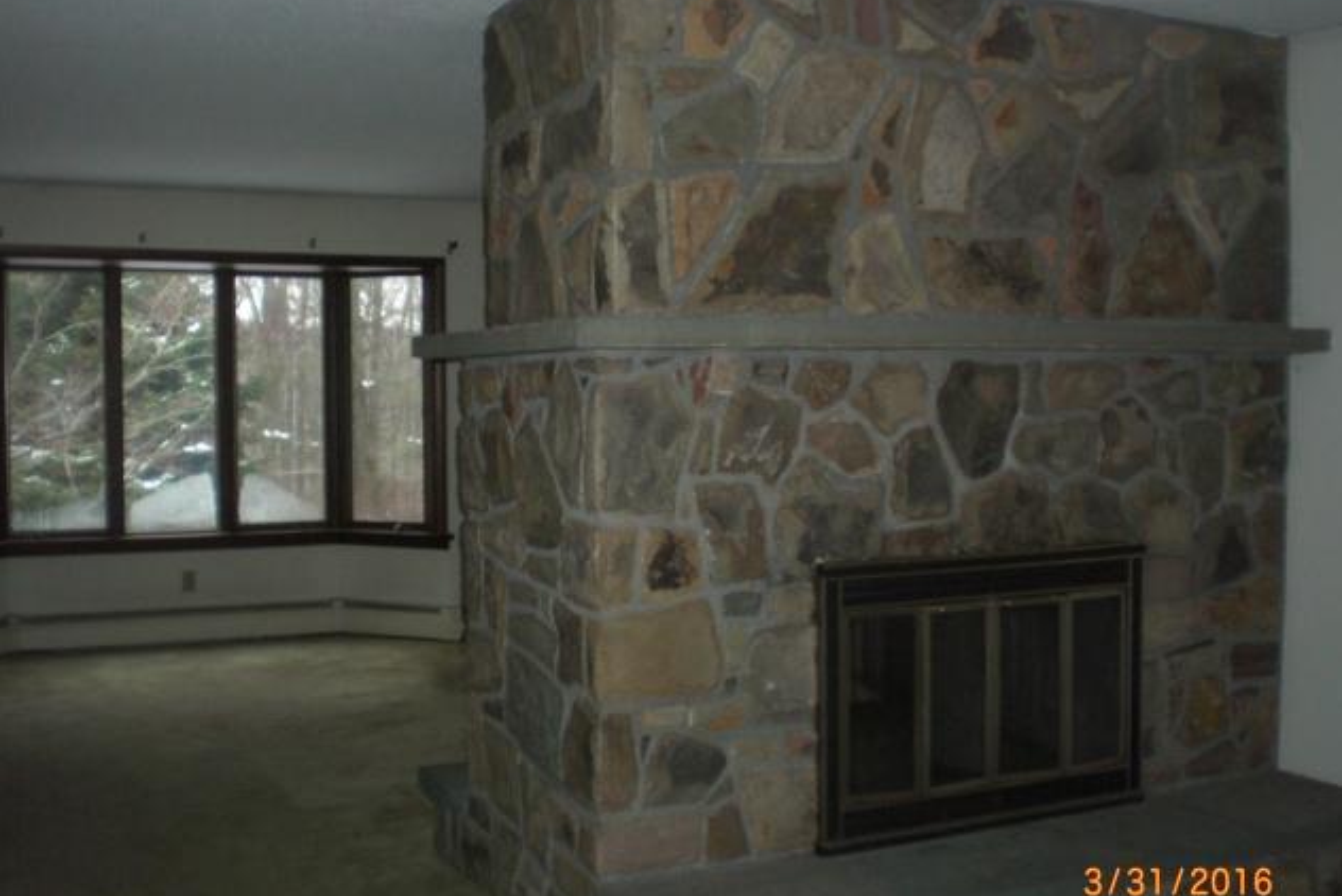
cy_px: 476
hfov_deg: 48.4
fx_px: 1492
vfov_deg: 33.4
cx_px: 675
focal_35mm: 40
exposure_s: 1/60
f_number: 3.1
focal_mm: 6.3
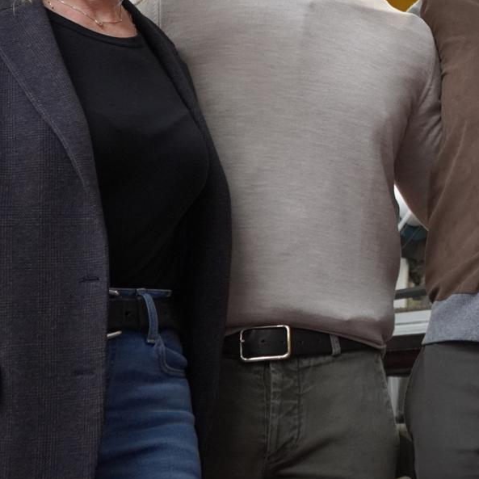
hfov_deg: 20.0
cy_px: 31
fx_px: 1273
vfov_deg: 20.8
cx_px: 571
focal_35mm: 81
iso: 1250
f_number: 4
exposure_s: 1/160
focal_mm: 21
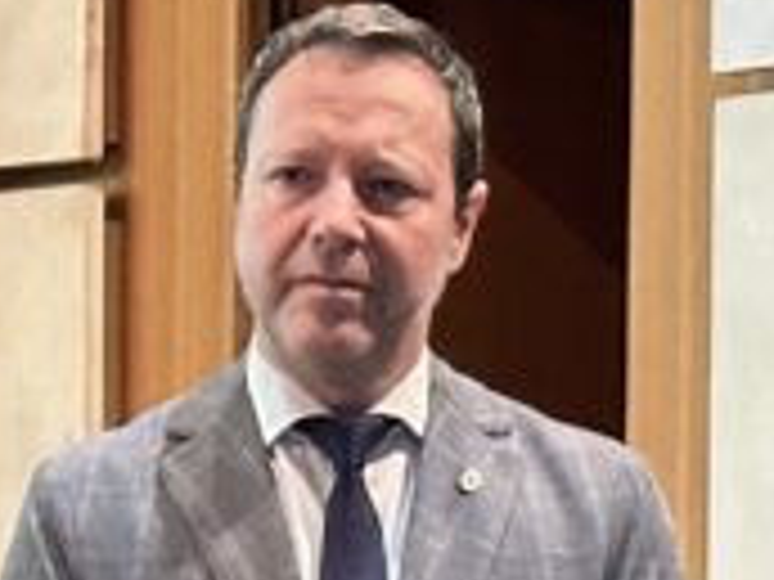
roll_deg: +0.0
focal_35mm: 286
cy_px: 1263
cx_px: 22
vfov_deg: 5.1
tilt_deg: -6.7
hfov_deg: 6.9
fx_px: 6395
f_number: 1.78
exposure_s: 1/33
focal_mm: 6.86
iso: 500
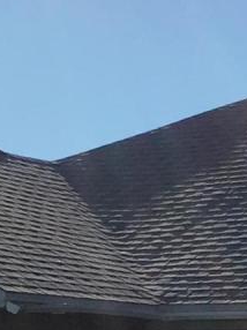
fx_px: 1934
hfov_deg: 7.3
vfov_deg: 9.4
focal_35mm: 203
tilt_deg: -4.0
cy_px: 545
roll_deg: -0.3
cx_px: 214
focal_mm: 4.15
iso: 25
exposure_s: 1/2959
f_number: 2.2
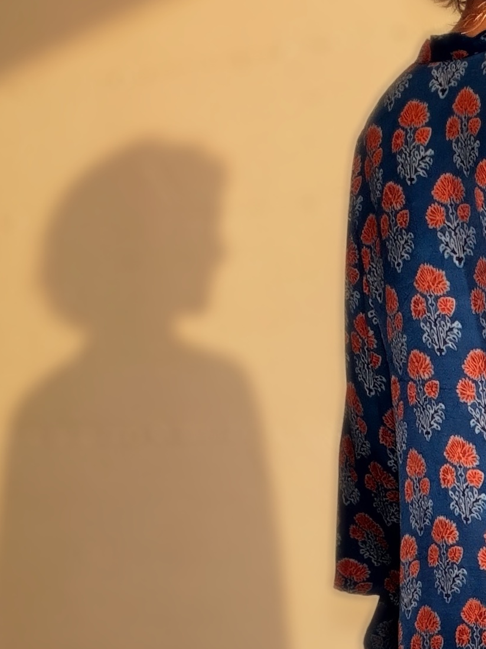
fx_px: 1536
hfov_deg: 16.9
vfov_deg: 22.9
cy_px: 640
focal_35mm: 82
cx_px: 638
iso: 25
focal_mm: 2.71
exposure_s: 1/413
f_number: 1.9
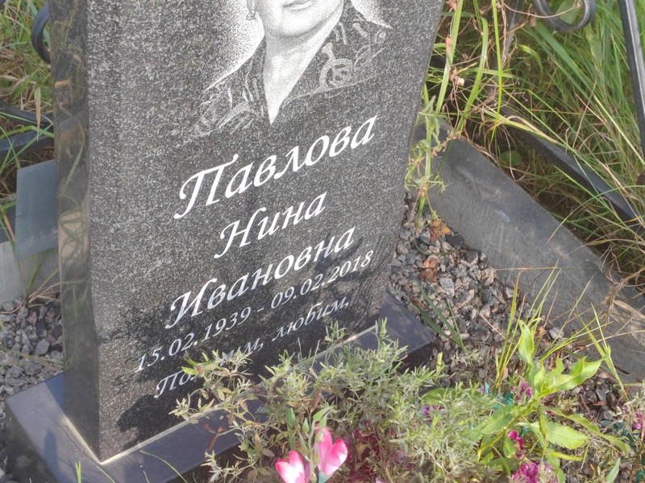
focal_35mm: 64
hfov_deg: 30.3
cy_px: 242
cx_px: 322
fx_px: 1193
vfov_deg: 22.9
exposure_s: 1/320
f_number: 1.9
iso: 100
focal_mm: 5.52
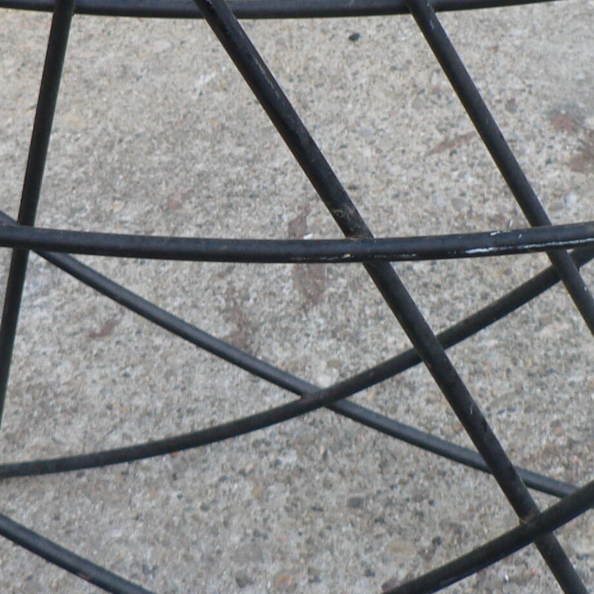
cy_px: 153
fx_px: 1708
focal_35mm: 88
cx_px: 269
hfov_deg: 19.7
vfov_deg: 19.6
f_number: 2.8
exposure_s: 1/40
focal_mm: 6
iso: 80
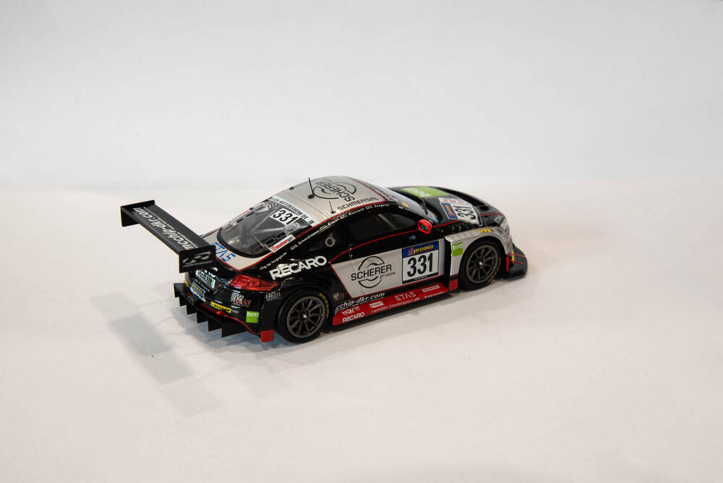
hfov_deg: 28.8
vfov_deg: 19.5
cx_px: 362
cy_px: 242
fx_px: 1407
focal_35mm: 70
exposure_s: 1/15
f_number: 18
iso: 320
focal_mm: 70
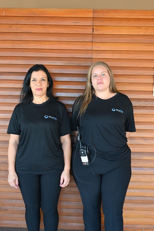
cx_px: 77
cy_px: 116
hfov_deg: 27.0
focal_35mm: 50
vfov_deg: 39.6
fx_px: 321
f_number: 2.8
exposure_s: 1/250
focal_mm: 50
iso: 400
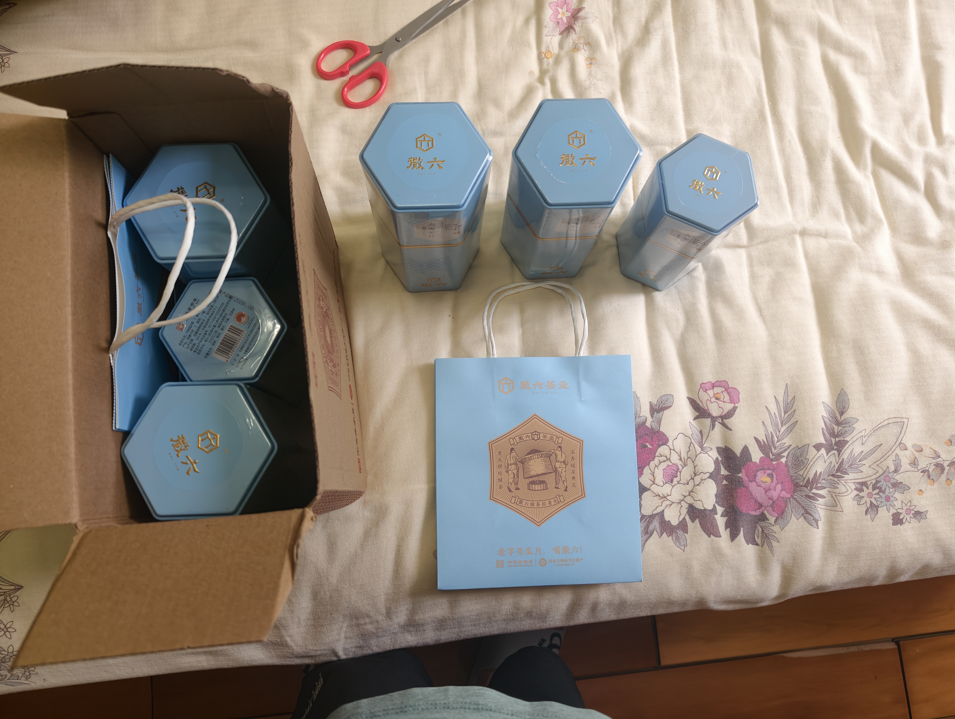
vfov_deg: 59.0
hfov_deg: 73.8
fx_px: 635
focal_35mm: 23
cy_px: 360
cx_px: 478
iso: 733
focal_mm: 6.25
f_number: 1.68
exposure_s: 1/100
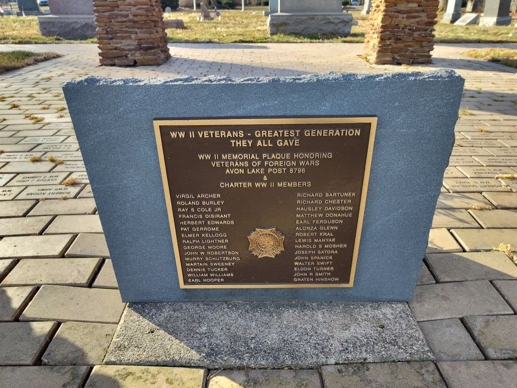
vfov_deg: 58.9
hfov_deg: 73.9
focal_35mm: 23
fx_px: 344
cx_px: 258
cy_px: 194
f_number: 1.8
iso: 100
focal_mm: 5.56
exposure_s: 1/429
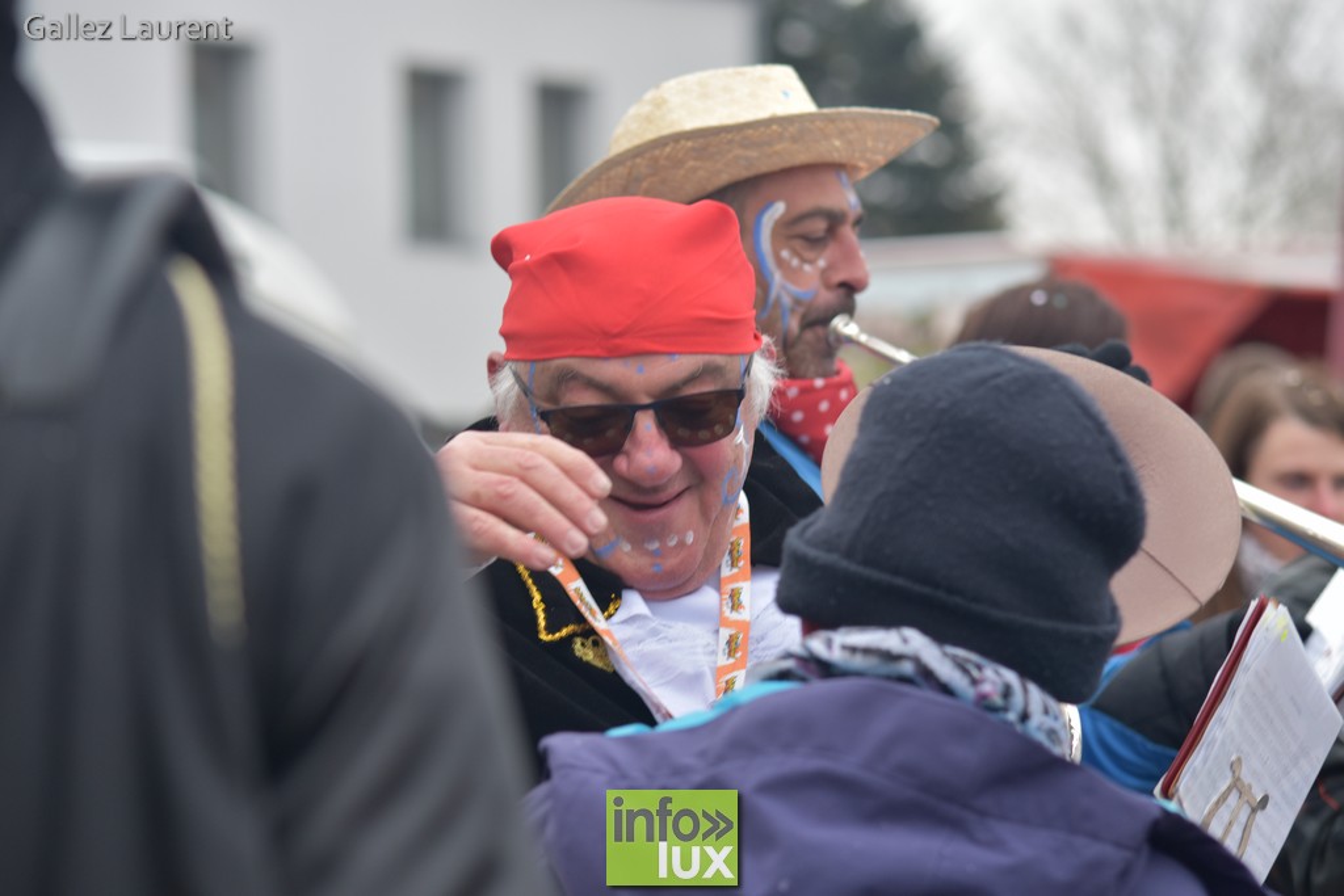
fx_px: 5152
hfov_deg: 14.9
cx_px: 672
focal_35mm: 138
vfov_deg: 9.9
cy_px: 448
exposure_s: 1/160
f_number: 4
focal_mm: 92
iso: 320
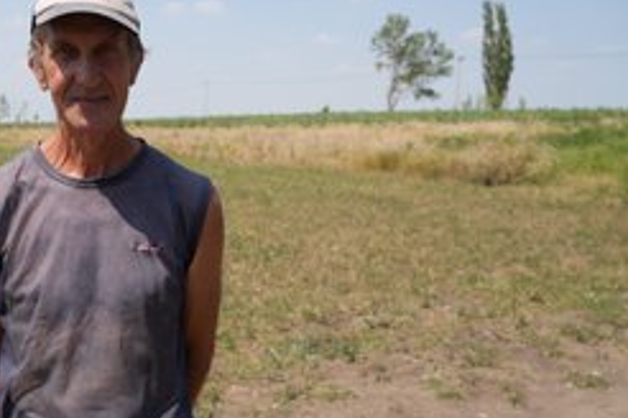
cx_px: 189
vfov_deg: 34.1
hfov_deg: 48.4
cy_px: 241
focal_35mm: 39
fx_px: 680
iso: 100
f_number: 4
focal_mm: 24
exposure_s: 1/1000
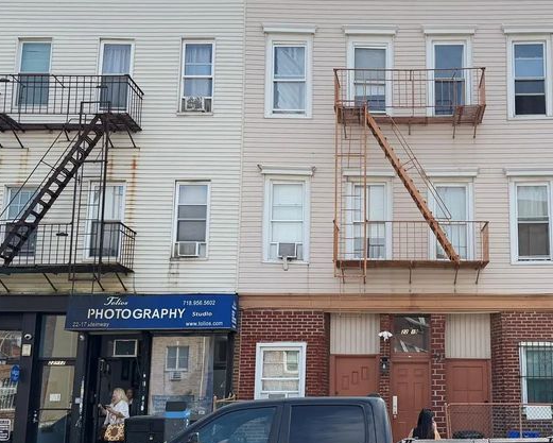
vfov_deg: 32.6
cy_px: 271
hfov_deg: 39.5
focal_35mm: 46
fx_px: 753
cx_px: 400
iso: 100
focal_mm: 6.76
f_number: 1.78
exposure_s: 1/2703
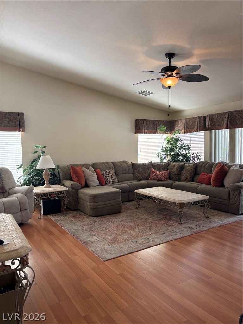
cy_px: 162
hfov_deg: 53.1
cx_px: 122
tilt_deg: -4.5
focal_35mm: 26
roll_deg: -0.6
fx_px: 243
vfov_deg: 67.3
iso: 100
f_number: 1.6
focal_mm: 5.96
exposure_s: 1/120
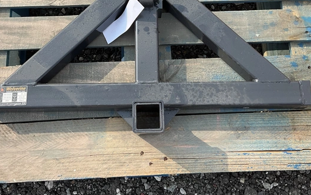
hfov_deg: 45.2
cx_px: 145
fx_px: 373
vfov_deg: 28.6
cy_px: 37
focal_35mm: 44
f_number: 1.8
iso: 25
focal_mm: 3
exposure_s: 1/898
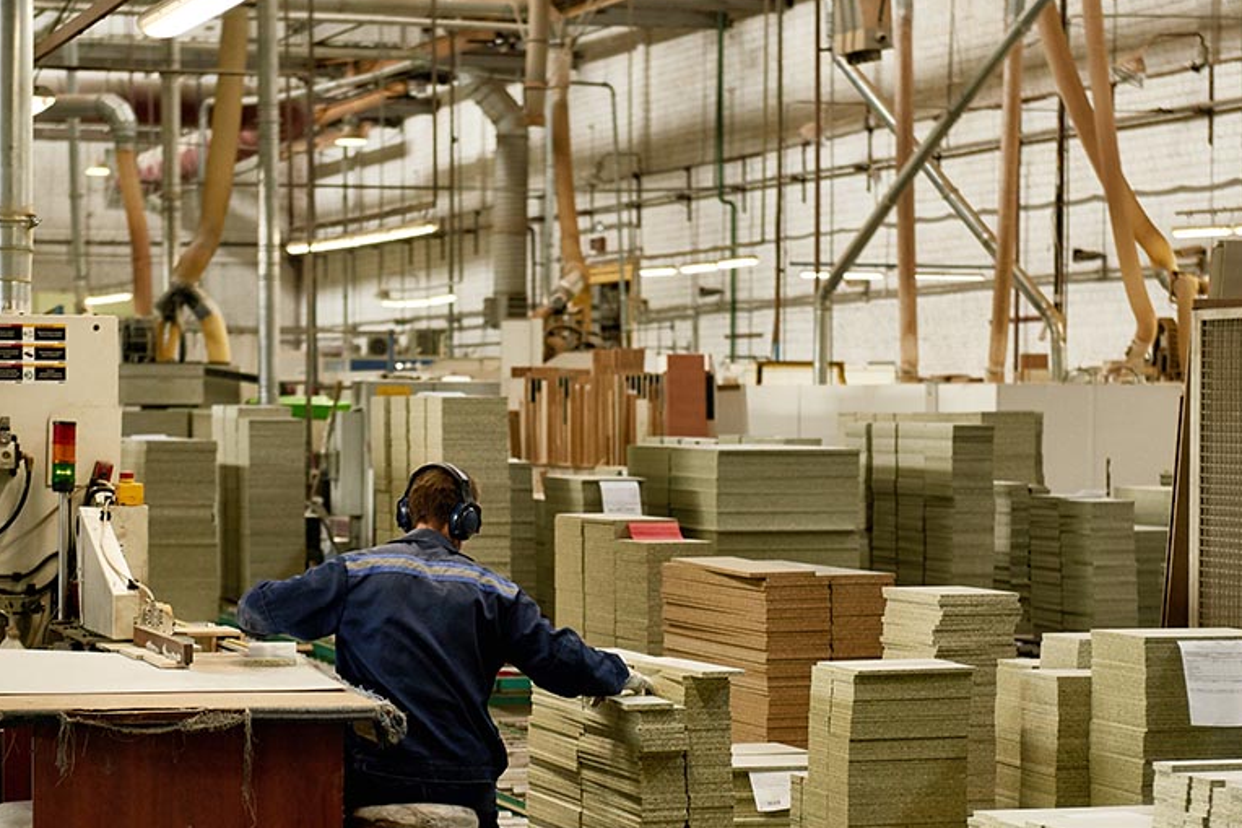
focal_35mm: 110
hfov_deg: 18.6
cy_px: 581
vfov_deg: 12.4
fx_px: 3794
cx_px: 575
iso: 1000
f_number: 4
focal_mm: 70
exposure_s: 1/80
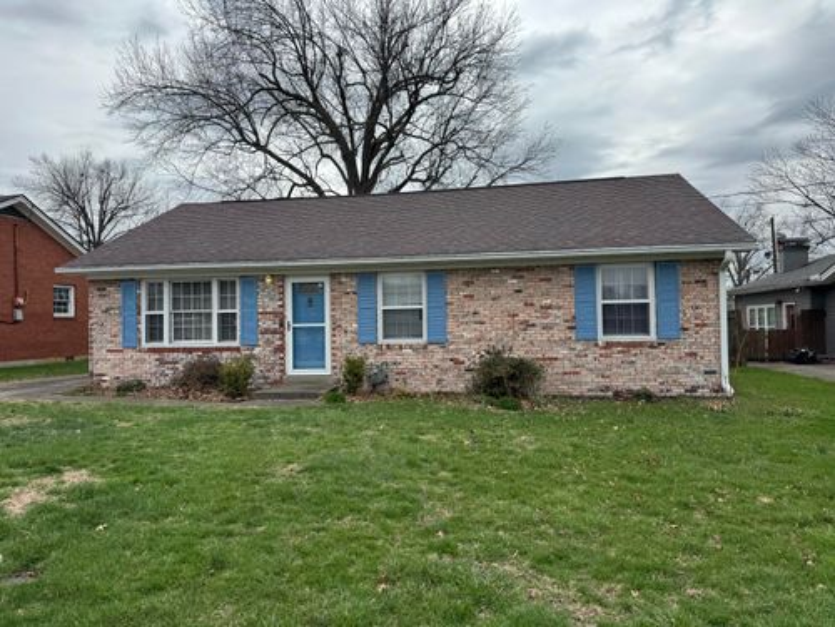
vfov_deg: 56.8
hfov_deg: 71.6
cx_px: 418
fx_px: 579
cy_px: 314
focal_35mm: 24
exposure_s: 1/4608
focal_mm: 6.76
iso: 80
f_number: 1.78
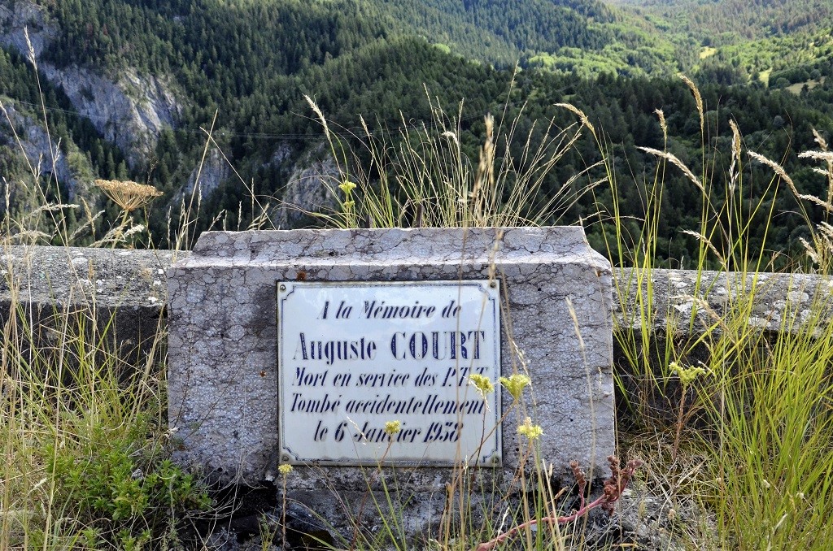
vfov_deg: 31.7
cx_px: 416
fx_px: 970
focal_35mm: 42
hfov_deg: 46.5
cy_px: 276
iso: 1600
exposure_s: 1/500
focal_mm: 28
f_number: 11
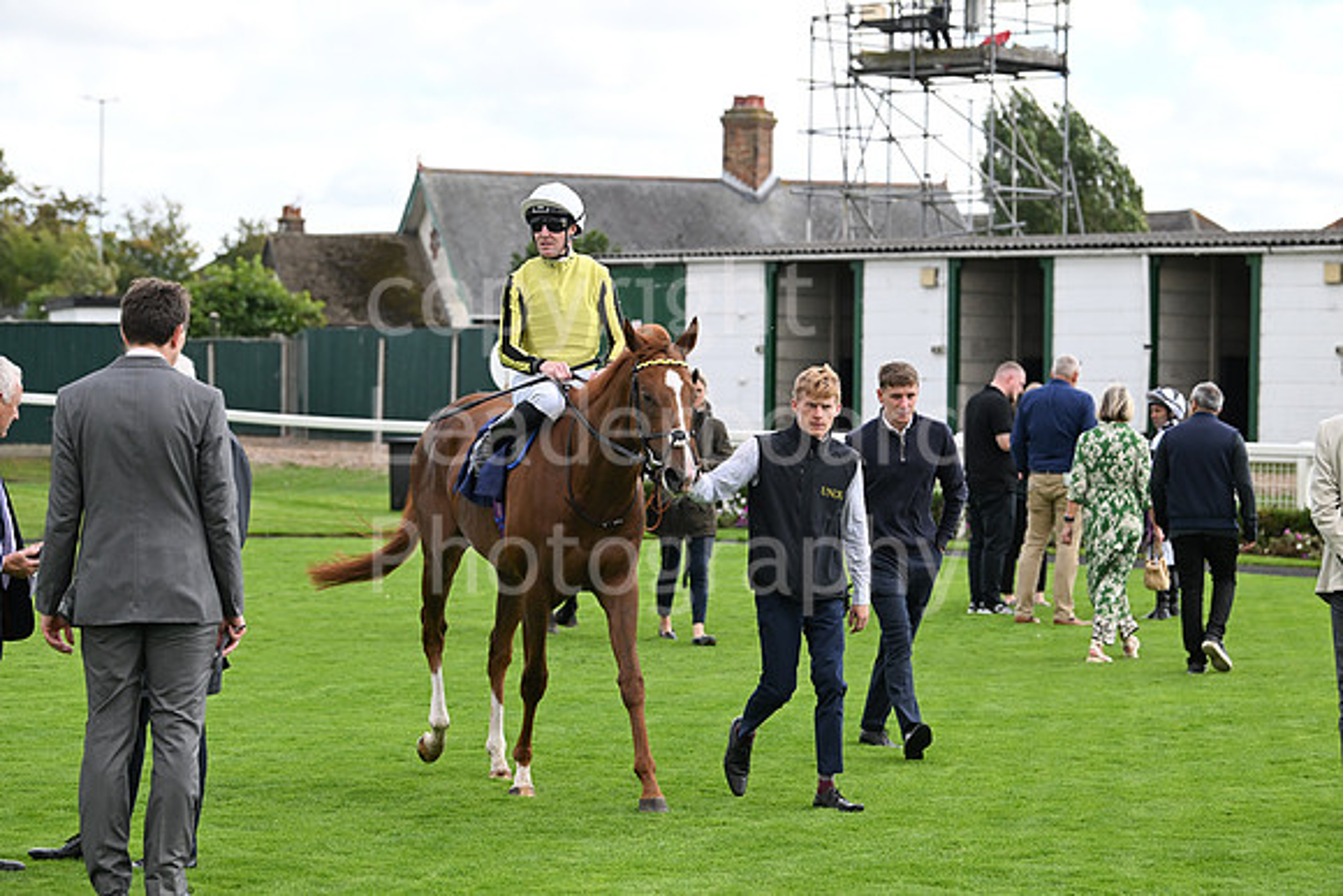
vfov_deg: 11.8
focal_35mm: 116
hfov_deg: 17.6
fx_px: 4328
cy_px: 448
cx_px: 672
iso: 800
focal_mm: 116
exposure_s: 1/2500
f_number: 5
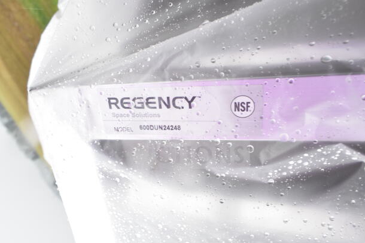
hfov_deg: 67.4
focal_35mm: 27
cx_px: 182
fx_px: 274
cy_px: 122
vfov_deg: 48.0
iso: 1600
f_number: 8
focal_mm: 18
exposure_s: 1/250
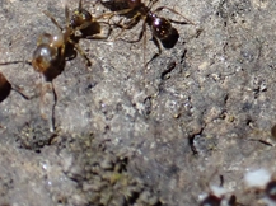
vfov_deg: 11.3
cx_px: 312
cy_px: 9
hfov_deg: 14.8
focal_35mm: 130
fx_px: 1035
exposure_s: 1/100
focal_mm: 7.84
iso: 400
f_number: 2.9
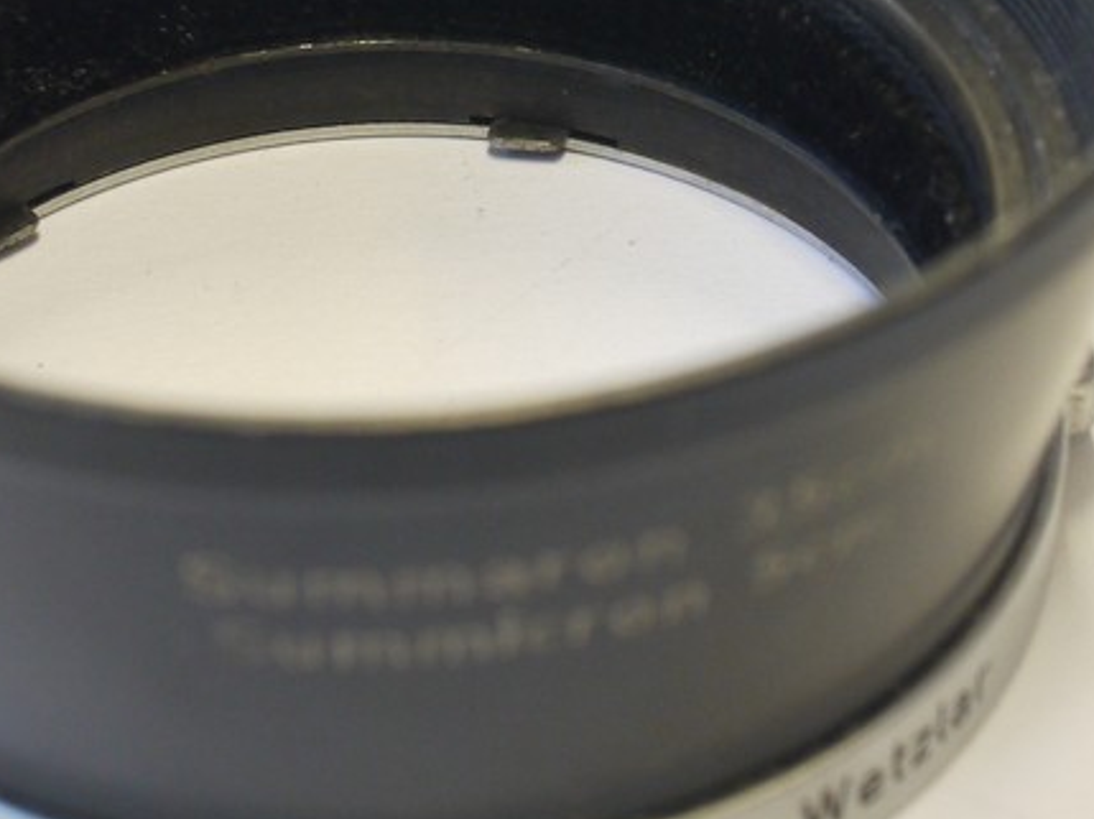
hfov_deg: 11.8
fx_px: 5305
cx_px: 479
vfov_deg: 8.8
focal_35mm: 168
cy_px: 140
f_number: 7.1
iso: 400
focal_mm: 30
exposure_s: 1/15
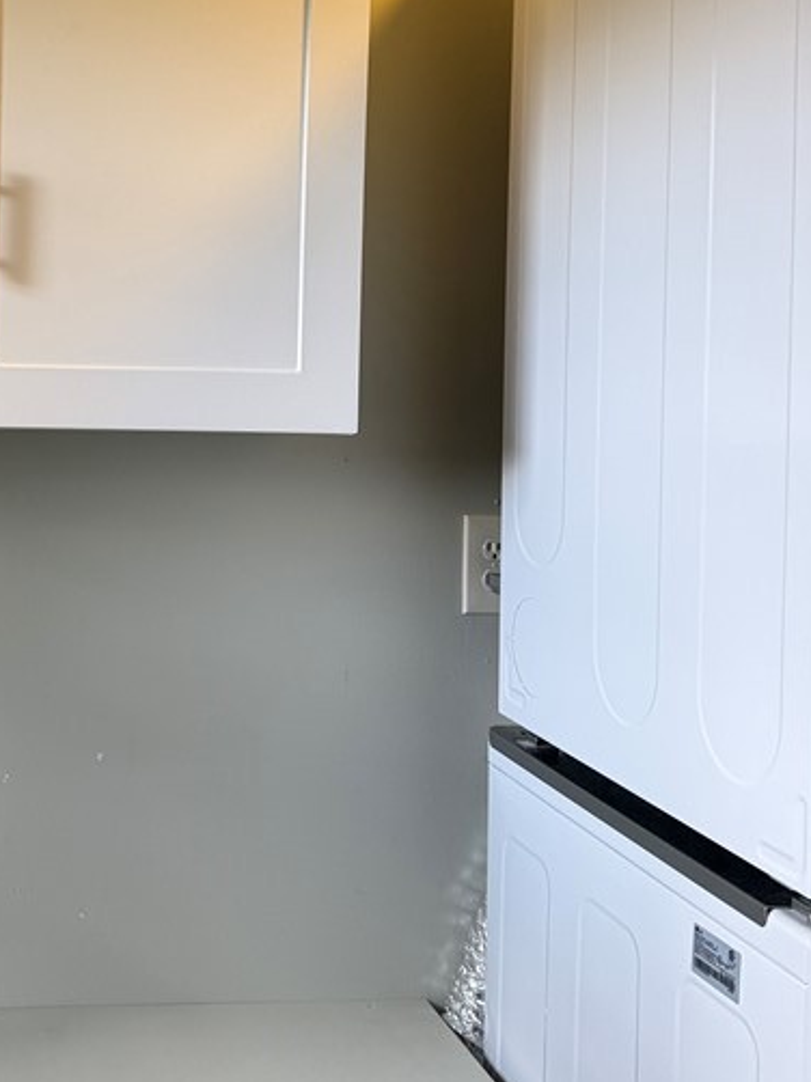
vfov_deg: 38.4
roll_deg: -1.5
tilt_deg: +0.2
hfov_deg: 28.3
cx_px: 56
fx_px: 1532
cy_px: 336
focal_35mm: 49
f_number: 1.78
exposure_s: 1/120
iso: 80
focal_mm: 6.76
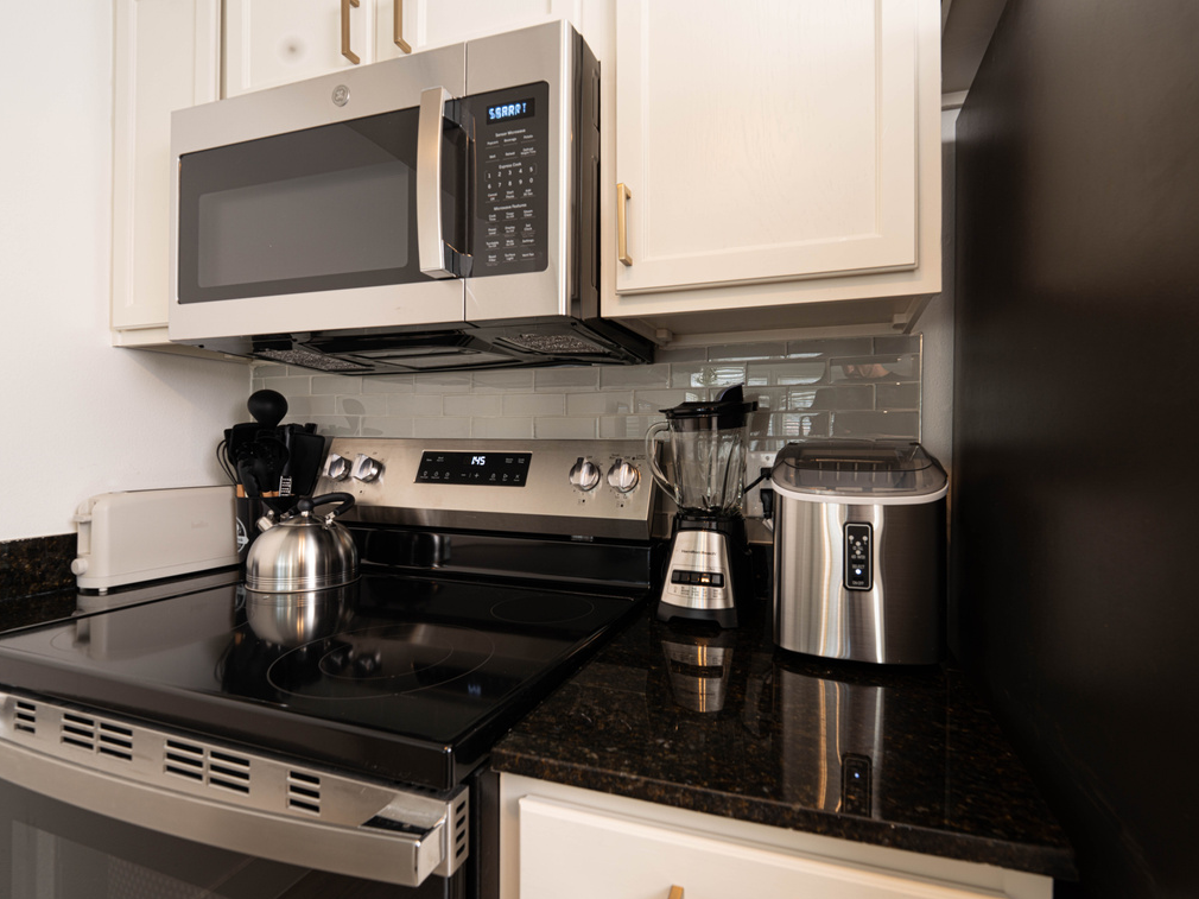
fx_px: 554
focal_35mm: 16
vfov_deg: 78.1
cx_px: 647
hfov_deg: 94.3
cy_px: 447
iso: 100
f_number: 8
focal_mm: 14
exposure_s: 1/2.5
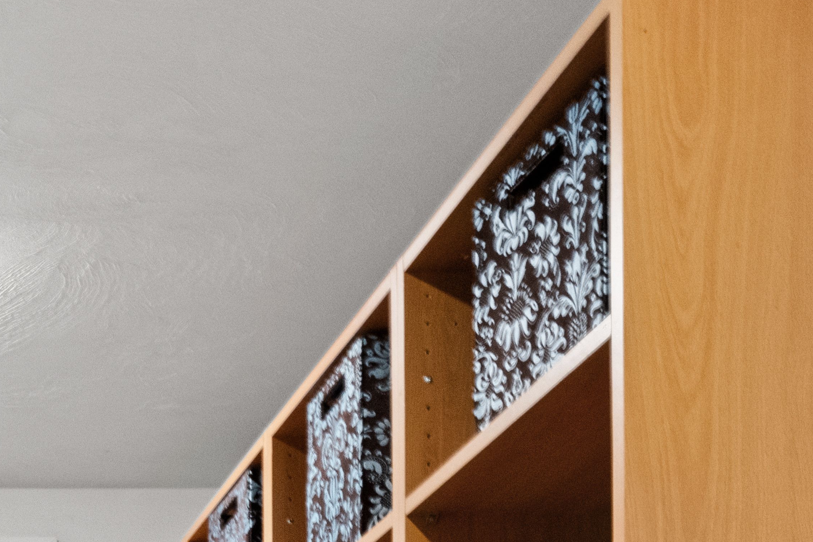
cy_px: 1032
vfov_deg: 16.0
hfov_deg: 25.8
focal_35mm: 70
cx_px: -182
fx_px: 1570
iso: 3200
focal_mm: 16.6
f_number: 11
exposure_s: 1/5
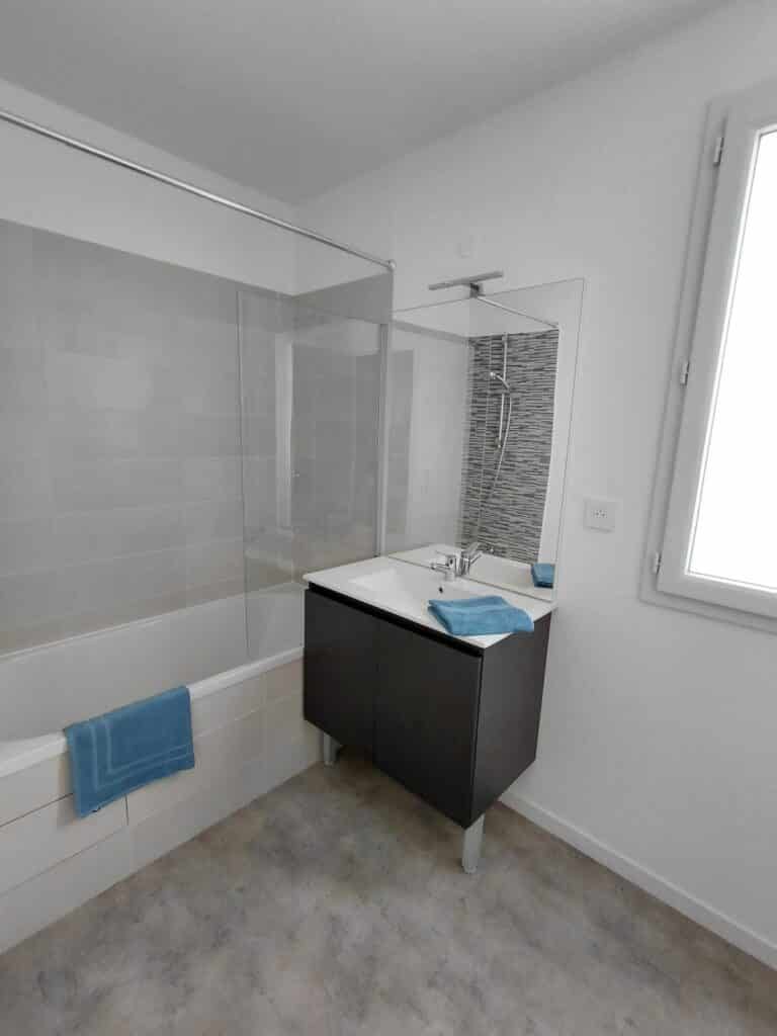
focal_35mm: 16
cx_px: 388
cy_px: 518
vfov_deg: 94.5
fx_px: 479
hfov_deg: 78.1
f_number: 2.2
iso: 250
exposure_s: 1/50
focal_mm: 1.64
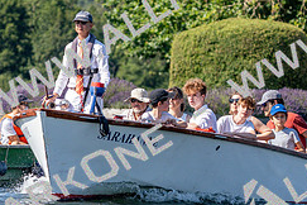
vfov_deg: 2.9
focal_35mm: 478
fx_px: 4076
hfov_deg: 4.3
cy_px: 120
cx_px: 135
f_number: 5.6
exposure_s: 1/1600
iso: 320
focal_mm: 200
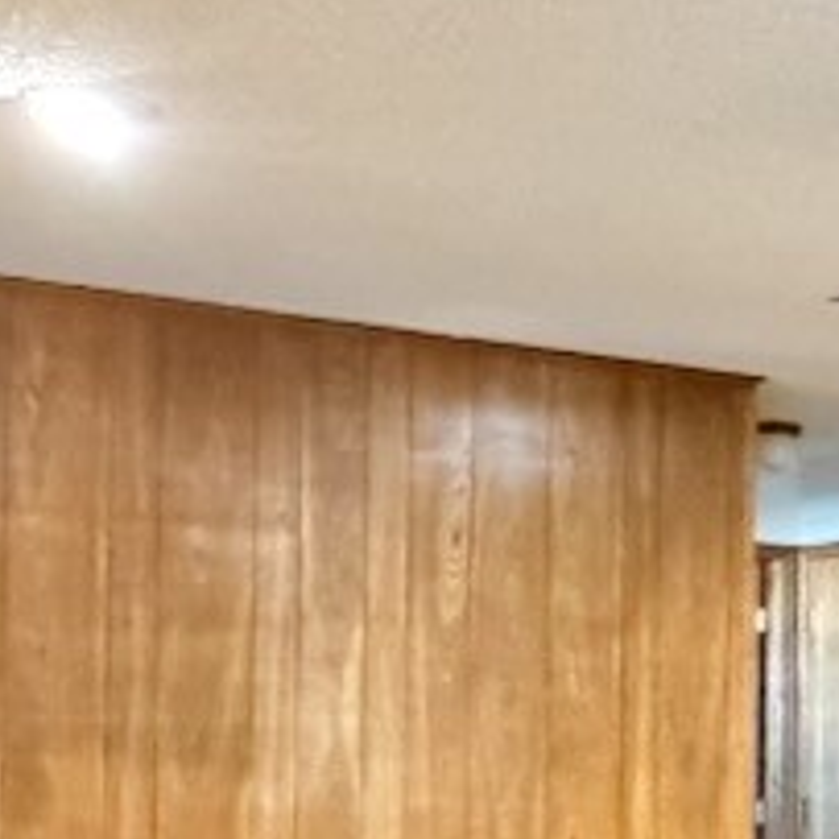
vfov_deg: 21.8
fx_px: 2139
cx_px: 1633
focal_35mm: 78
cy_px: 715
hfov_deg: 17.0
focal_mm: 2.22
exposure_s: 1/40
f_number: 2.2
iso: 1250
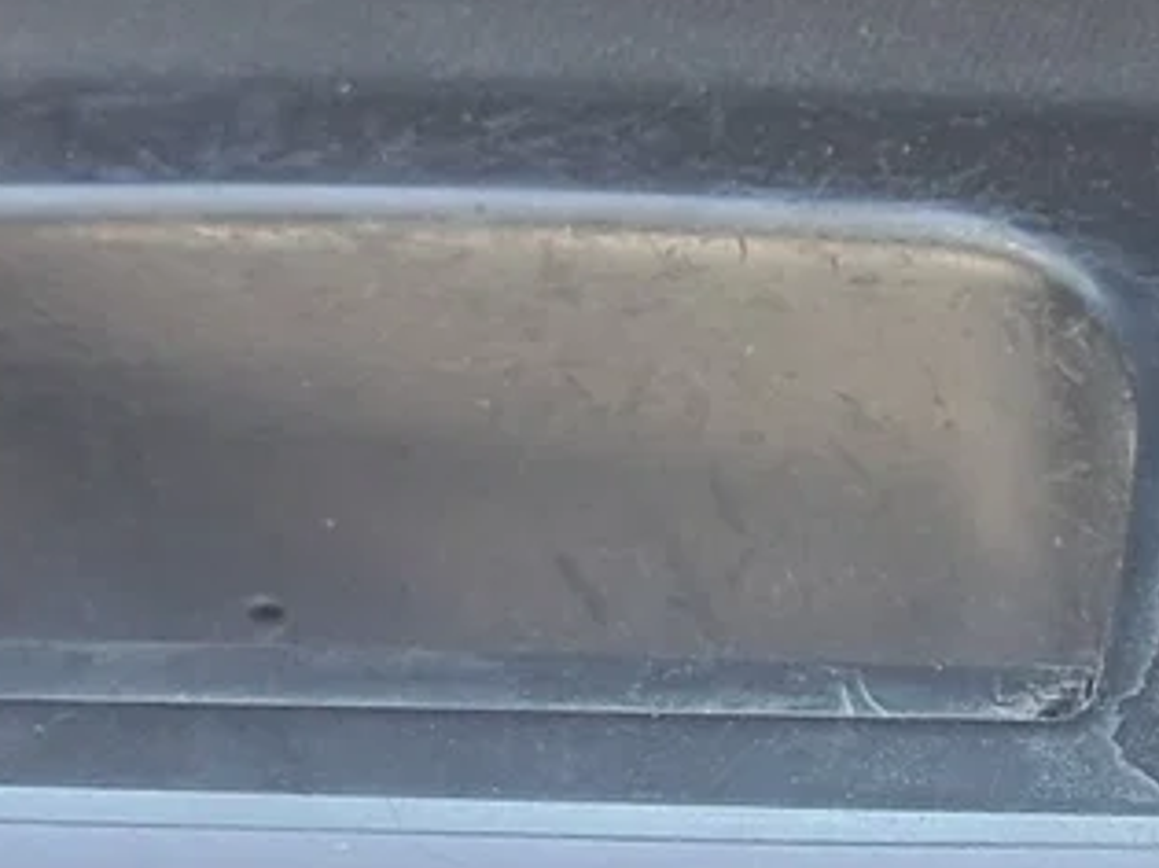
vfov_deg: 12.1
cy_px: 460
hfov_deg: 15.6
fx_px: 4083
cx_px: 1358
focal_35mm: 122
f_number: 1.8
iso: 50
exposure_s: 1/100
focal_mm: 5.23
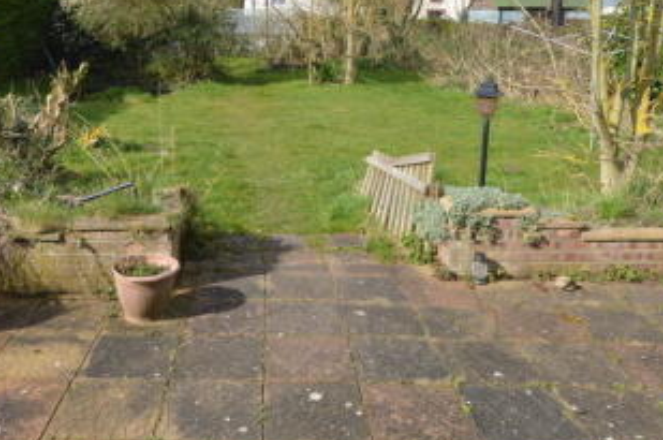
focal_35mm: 35
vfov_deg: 35.9
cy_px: 62
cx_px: 264
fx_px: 645
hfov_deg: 54.0
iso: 400
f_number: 10
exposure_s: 1/400
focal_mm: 11
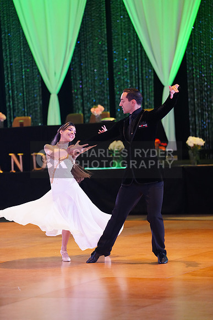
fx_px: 1251
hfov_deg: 9.7
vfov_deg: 14.5
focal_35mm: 141
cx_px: 106
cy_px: 160
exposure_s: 1/400
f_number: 2.8
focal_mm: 141
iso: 5000
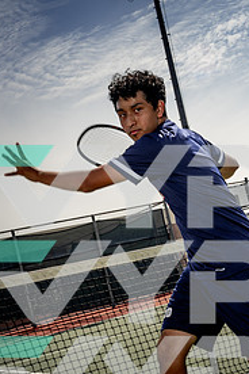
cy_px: 283
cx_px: 175
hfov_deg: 19.4
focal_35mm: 70
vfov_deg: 28.4
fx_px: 726
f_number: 10
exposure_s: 1/250
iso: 100
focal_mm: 43
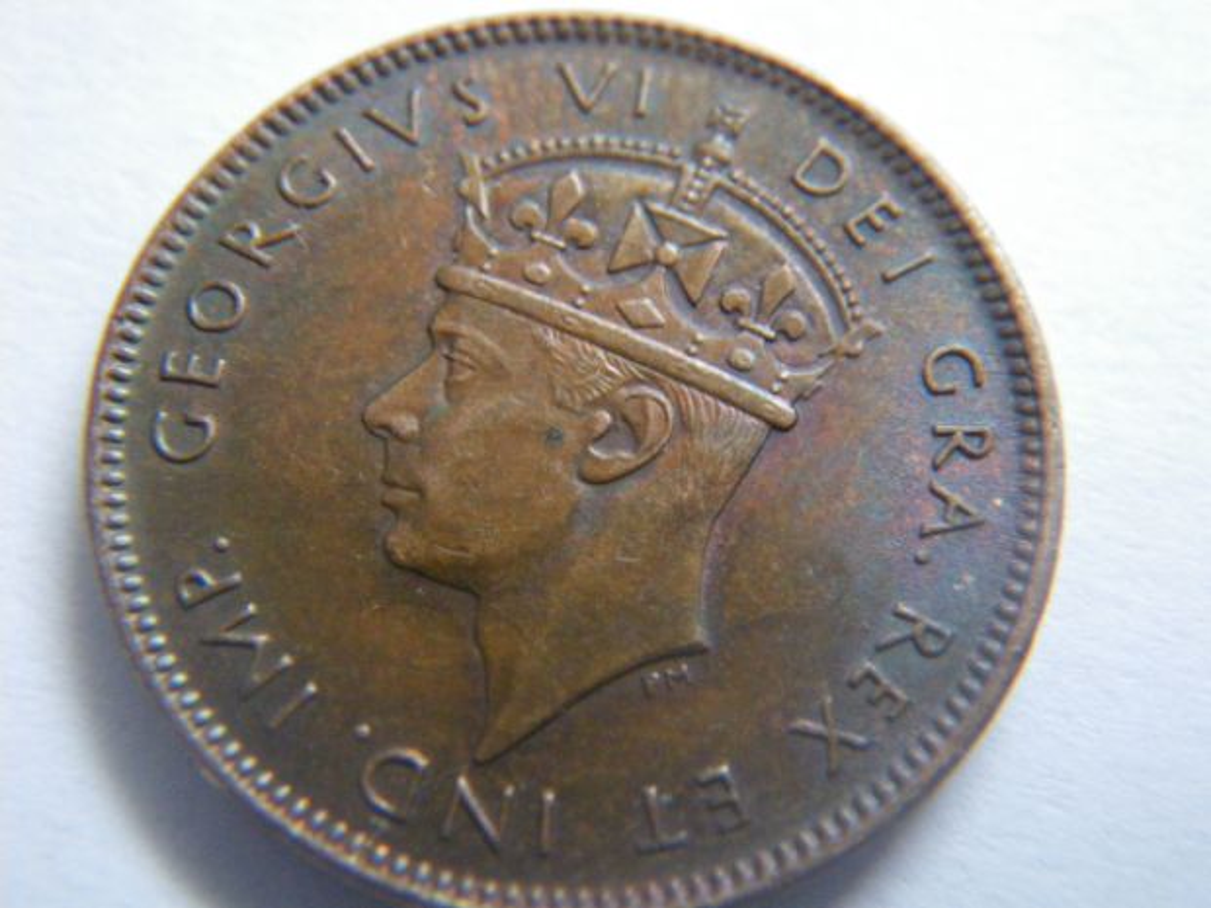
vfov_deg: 28.6
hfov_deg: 37.5
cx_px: 606
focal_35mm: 51
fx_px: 1784
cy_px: 454
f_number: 4.4
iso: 800
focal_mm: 9.1
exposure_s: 1/13
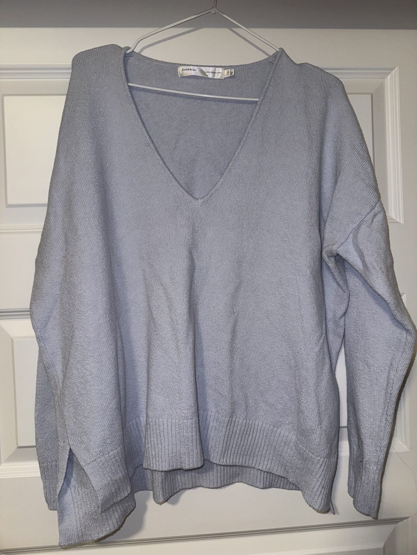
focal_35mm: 24
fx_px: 385
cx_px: 208
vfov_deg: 71.6
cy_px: 278
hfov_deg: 56.8
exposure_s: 1/40
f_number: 1.78
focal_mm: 6.76
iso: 80
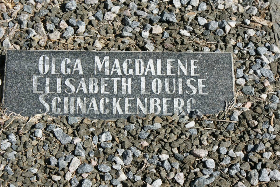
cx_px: 140
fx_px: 699
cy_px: 94
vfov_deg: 15.2
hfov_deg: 22.6
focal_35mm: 90
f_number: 11
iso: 200
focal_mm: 60
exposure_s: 1/250
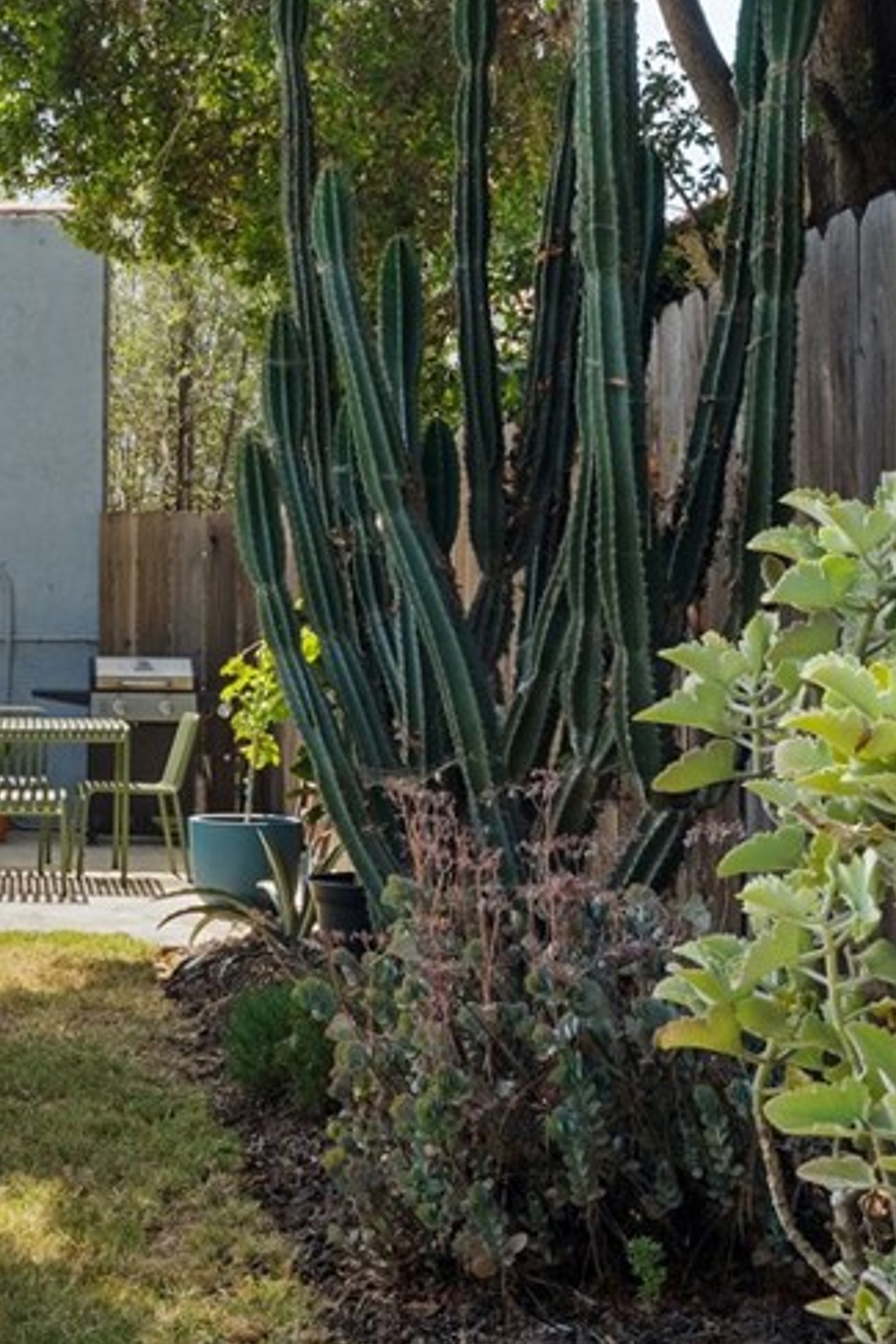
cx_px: -314
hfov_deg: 20.1
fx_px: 2276
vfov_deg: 32.9
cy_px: 661
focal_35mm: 61
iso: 320
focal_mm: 29
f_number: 9
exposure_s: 1/250
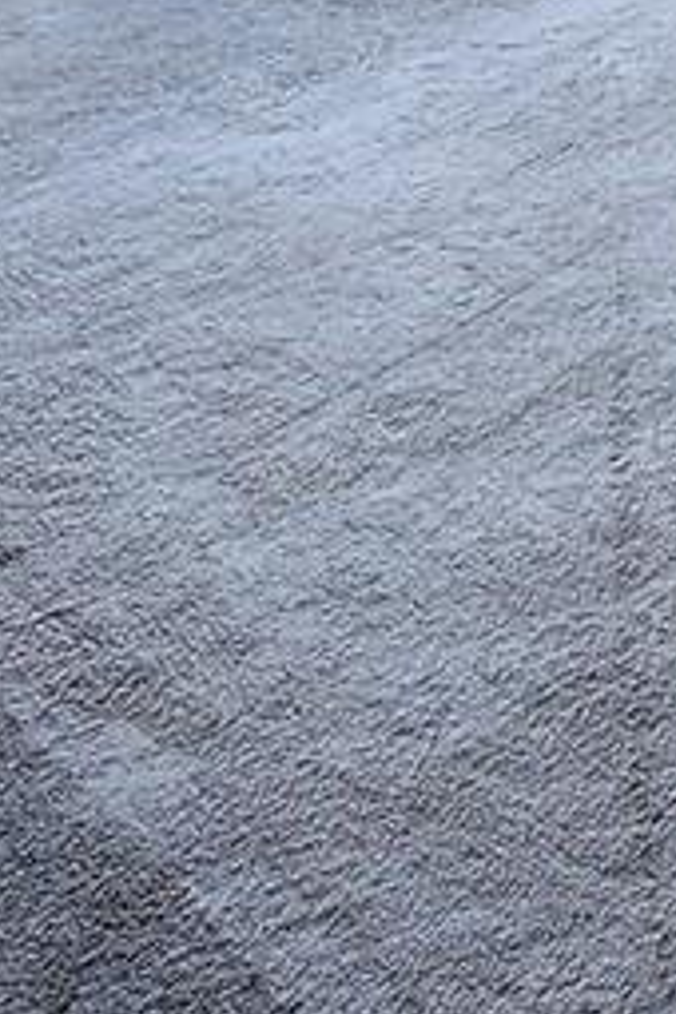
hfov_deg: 12.3
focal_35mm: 85
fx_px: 2394
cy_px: -783
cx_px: 1686
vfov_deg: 18.8
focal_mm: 2.2
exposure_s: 1/60
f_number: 2.2
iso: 125
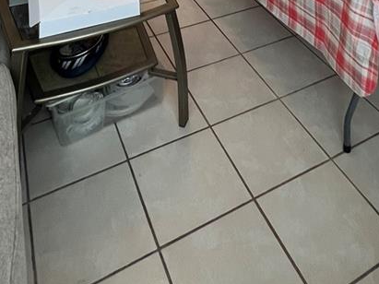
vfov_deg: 24.0
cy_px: -194
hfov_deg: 48.8
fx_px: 416
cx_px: 223
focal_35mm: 38
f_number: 1.8
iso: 160
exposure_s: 1/60
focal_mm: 1.57
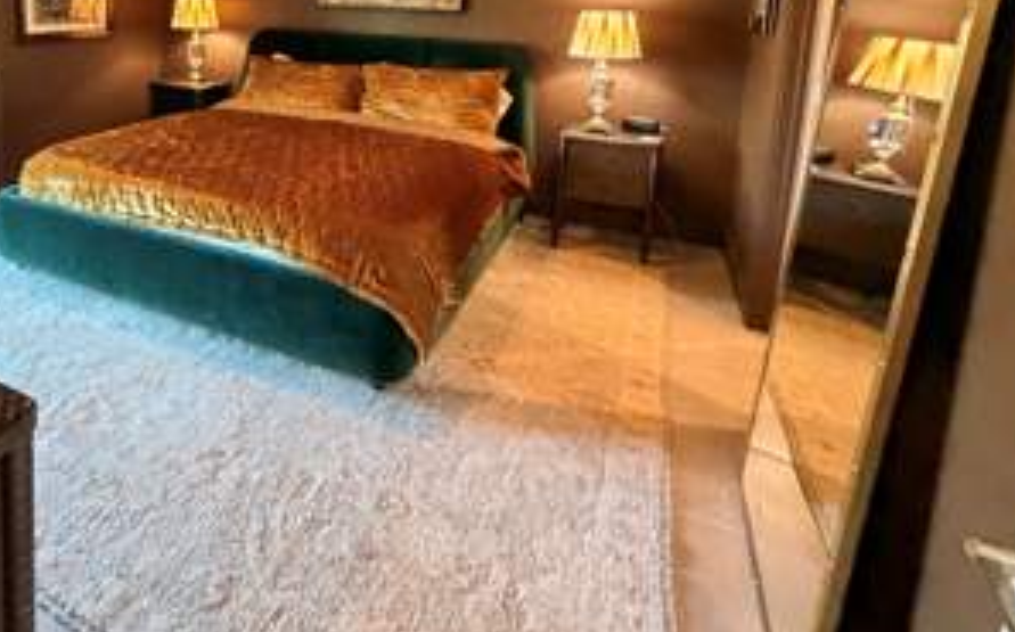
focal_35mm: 24
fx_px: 663
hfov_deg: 71.6
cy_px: 79
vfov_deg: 46.6
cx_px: 304
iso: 800
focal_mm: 2.22
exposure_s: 1/60
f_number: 2.2
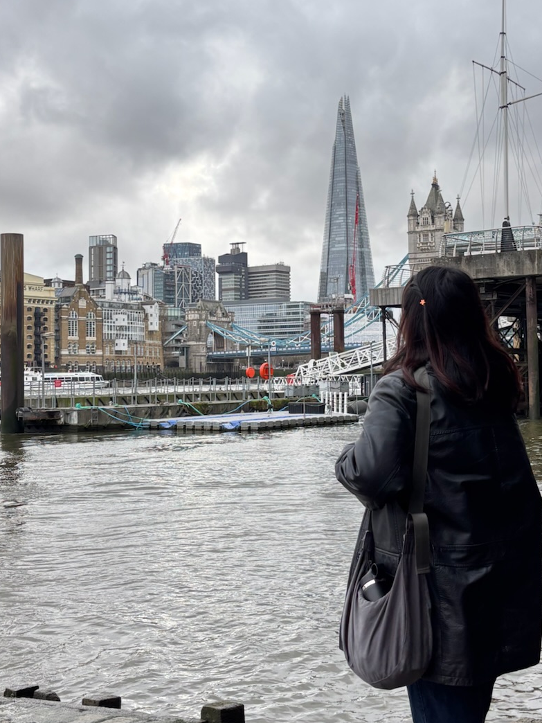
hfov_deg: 28.5
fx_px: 1065
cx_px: 323
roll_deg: +1.2
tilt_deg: +3.3
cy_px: 308
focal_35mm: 51
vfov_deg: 37.4
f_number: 1.6
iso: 32
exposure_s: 1/123
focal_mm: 5.96
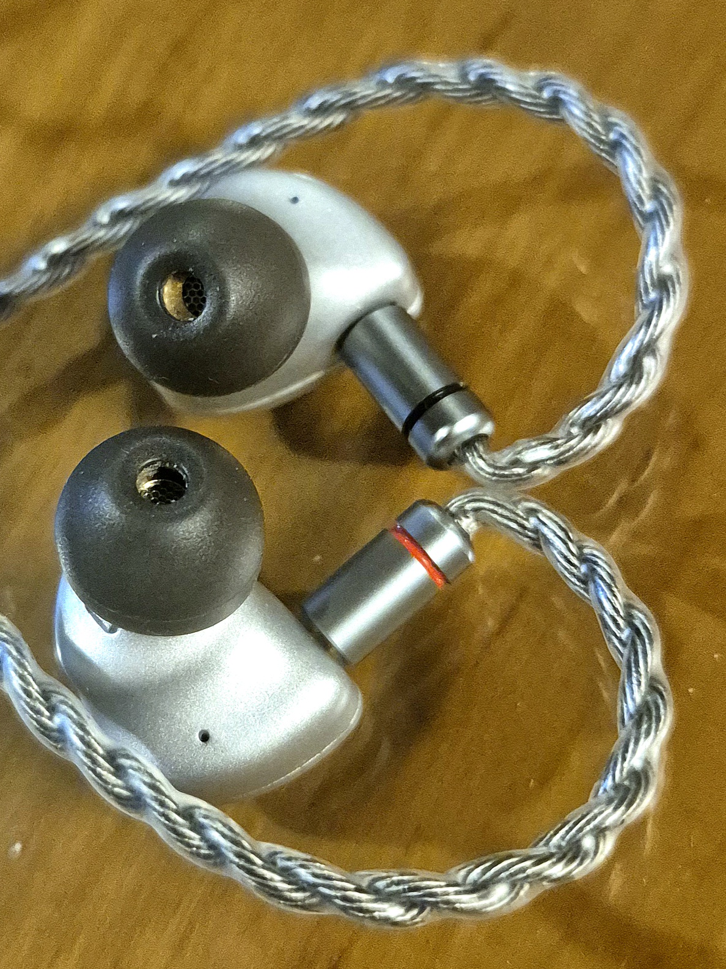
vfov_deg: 71.6
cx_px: 350
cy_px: 470
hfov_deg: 56.8
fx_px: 671
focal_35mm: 24
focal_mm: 5.4
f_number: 1.8
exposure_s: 1/100
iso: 2000
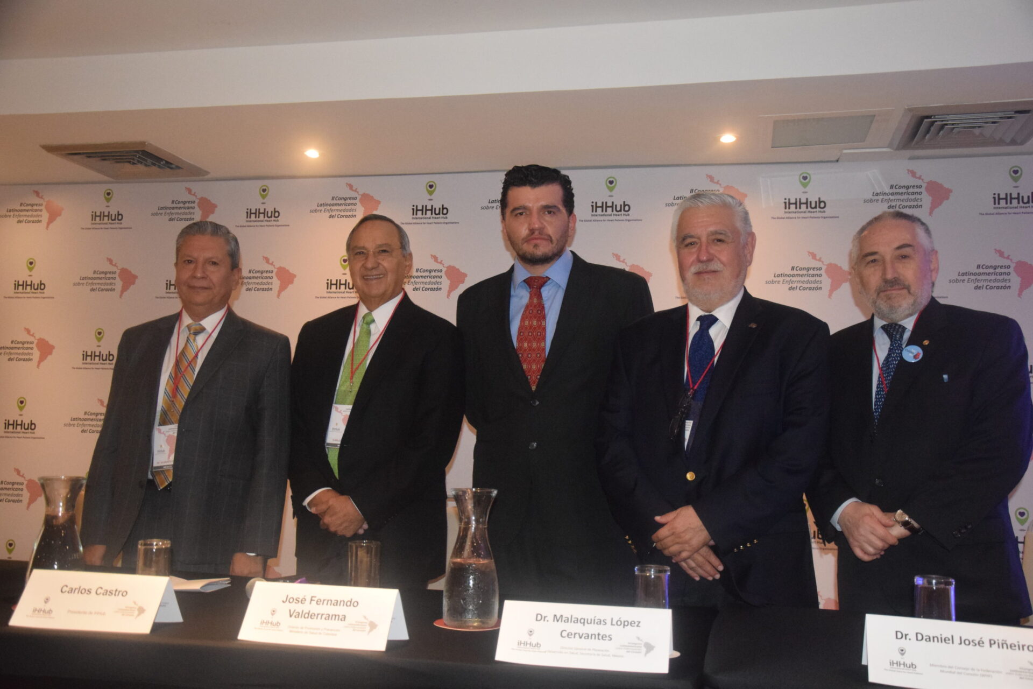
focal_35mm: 36
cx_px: 516
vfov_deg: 36.9
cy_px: 344
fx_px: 1033
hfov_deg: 53.1
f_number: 3.8
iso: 3200
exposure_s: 1/60
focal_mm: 24
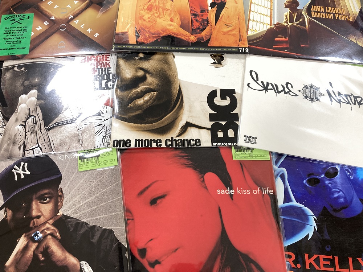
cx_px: 182
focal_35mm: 28
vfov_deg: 49.7
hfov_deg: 63.4
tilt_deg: -66.1
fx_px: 294
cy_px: 136
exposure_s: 1/60
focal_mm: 3.99
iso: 100
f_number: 1.8
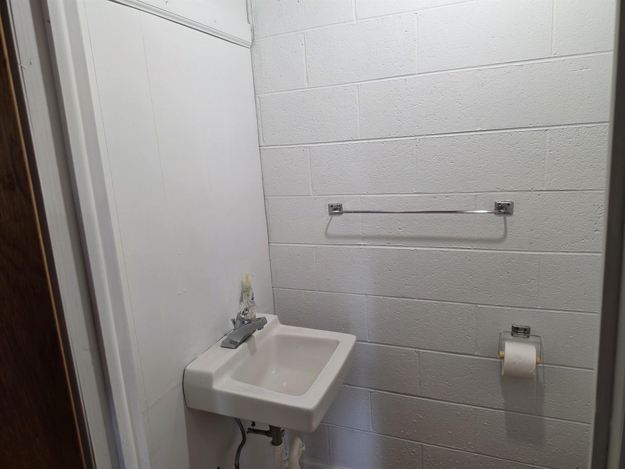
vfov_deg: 58.9
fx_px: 415
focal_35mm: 23
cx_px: 312
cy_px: 234
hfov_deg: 73.9
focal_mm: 6.5
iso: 100
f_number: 1.4
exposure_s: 1/120
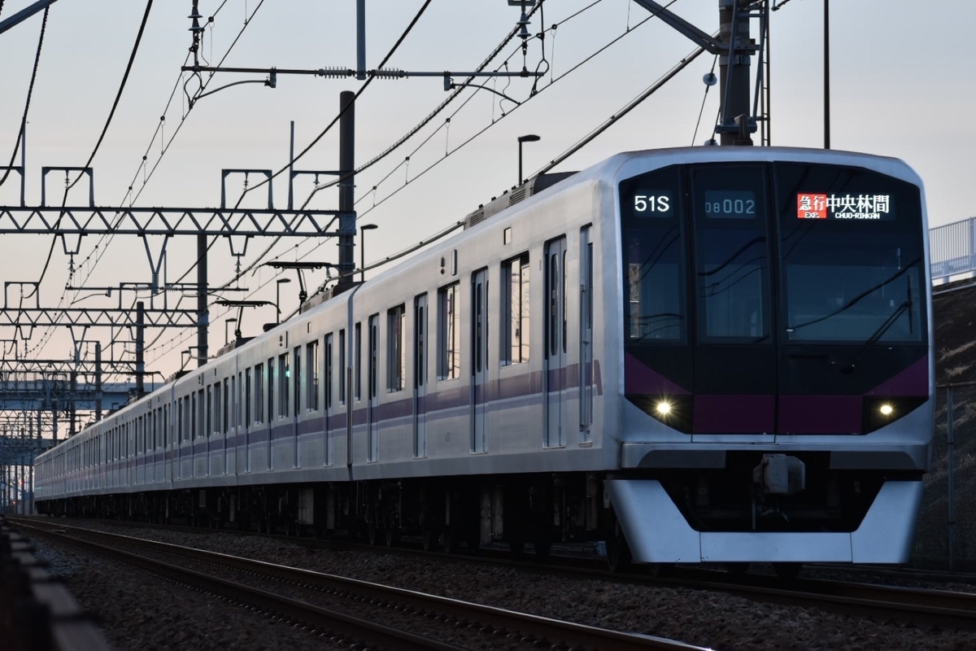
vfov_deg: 10.6
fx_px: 3497
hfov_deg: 15.9
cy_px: 326
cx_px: 488
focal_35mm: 129
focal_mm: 86
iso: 400
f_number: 6.3
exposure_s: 1/160
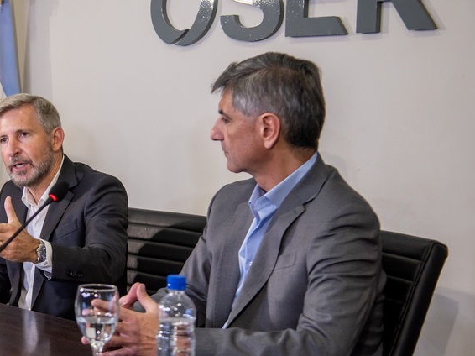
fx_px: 1193
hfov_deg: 22.0
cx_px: 50
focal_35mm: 87
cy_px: 145
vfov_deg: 16.9
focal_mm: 50
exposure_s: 1/320
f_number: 4
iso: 1000
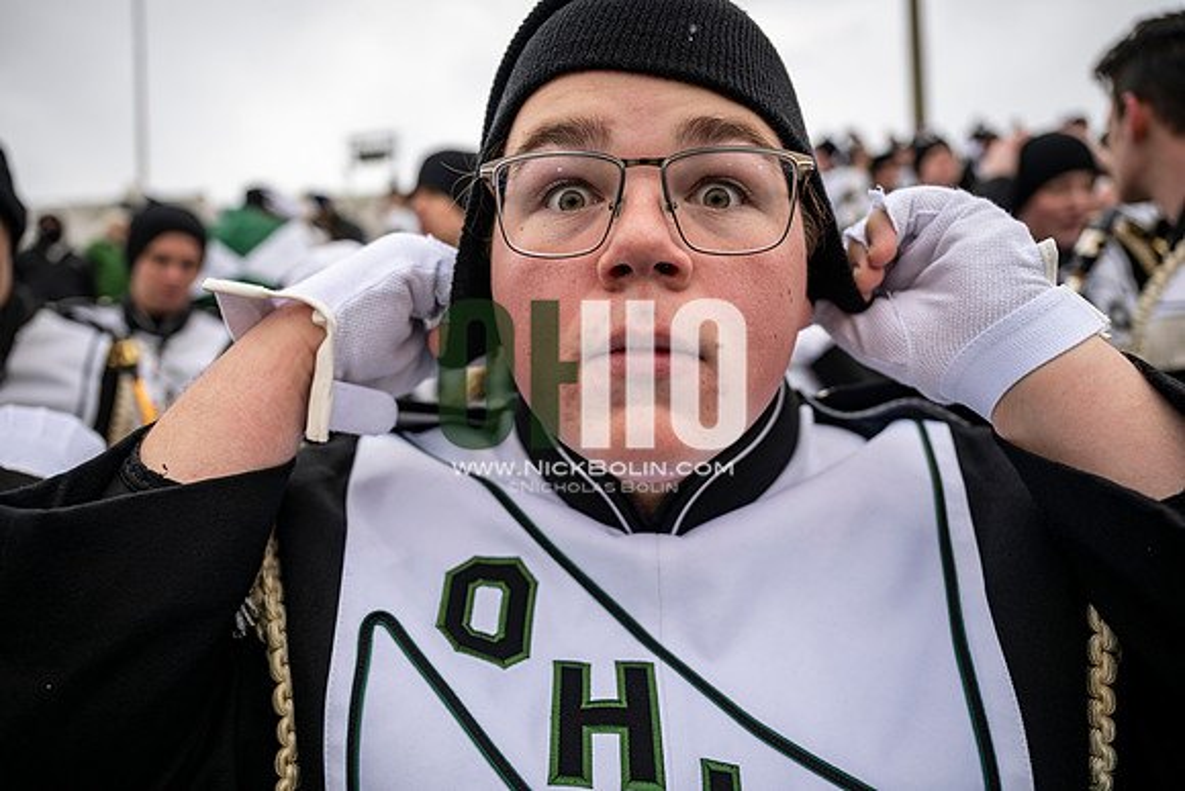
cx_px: 592
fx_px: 790
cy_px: 396
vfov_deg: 53.2
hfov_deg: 73.7
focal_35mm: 24
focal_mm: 24
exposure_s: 1/500
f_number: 2.8
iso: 160
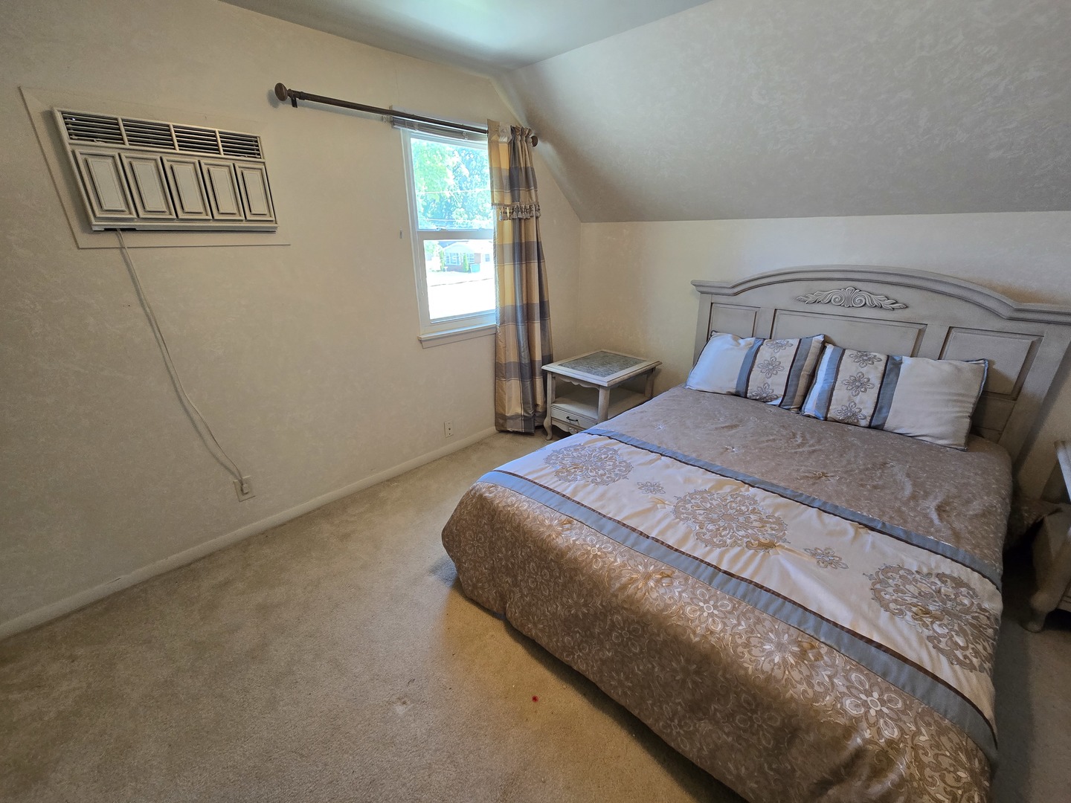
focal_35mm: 13
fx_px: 402
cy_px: 402
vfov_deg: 89.9
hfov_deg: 106.2
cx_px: 536
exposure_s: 1/60
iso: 160
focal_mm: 2.2
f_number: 2.2
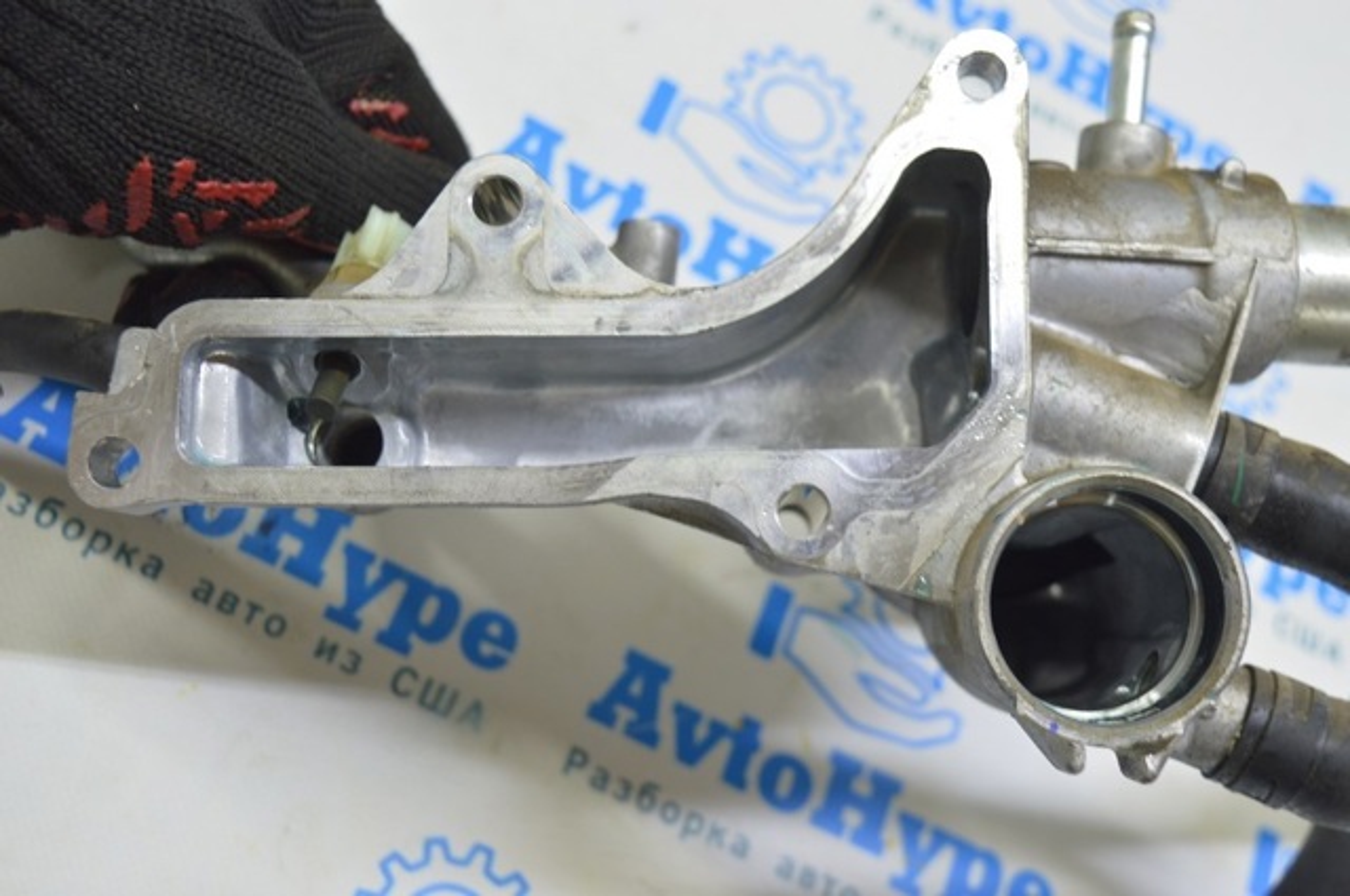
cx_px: 675
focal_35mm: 46
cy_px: 448
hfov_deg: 42.4
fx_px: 1742
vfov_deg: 28.9
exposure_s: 1/20
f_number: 5.6
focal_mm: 31
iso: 400
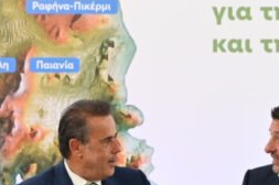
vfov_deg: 5.2
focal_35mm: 266
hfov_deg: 7.7
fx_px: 2059
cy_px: 110
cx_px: 186
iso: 450
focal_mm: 70
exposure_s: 1/125
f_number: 2.8
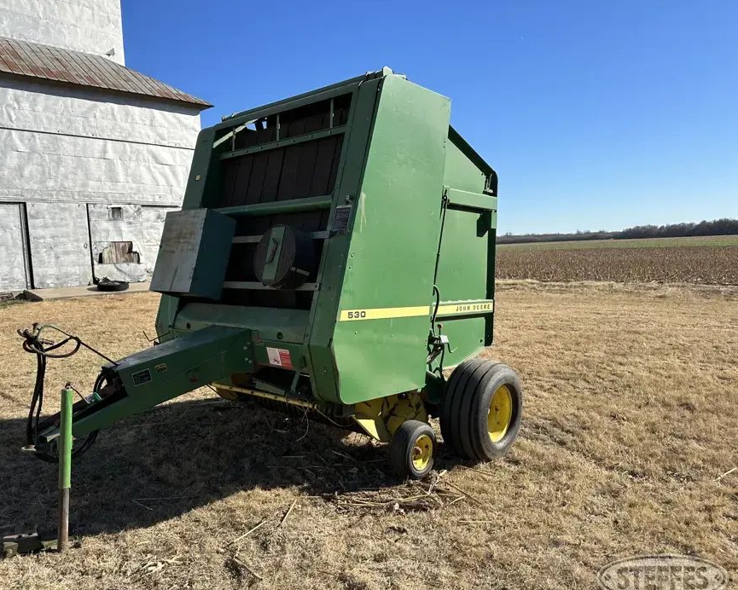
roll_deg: +1.9
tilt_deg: -7.8
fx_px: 568
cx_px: 338
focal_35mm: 26
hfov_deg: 65.9
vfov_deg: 54.9
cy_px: 305
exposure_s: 1/4348
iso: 80
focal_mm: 6.86
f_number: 1.78
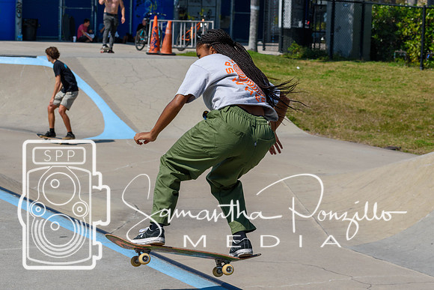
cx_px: 217
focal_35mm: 105
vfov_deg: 13.0
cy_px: 145
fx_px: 1266
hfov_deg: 19.5
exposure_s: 1/1000
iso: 200
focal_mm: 70
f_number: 8
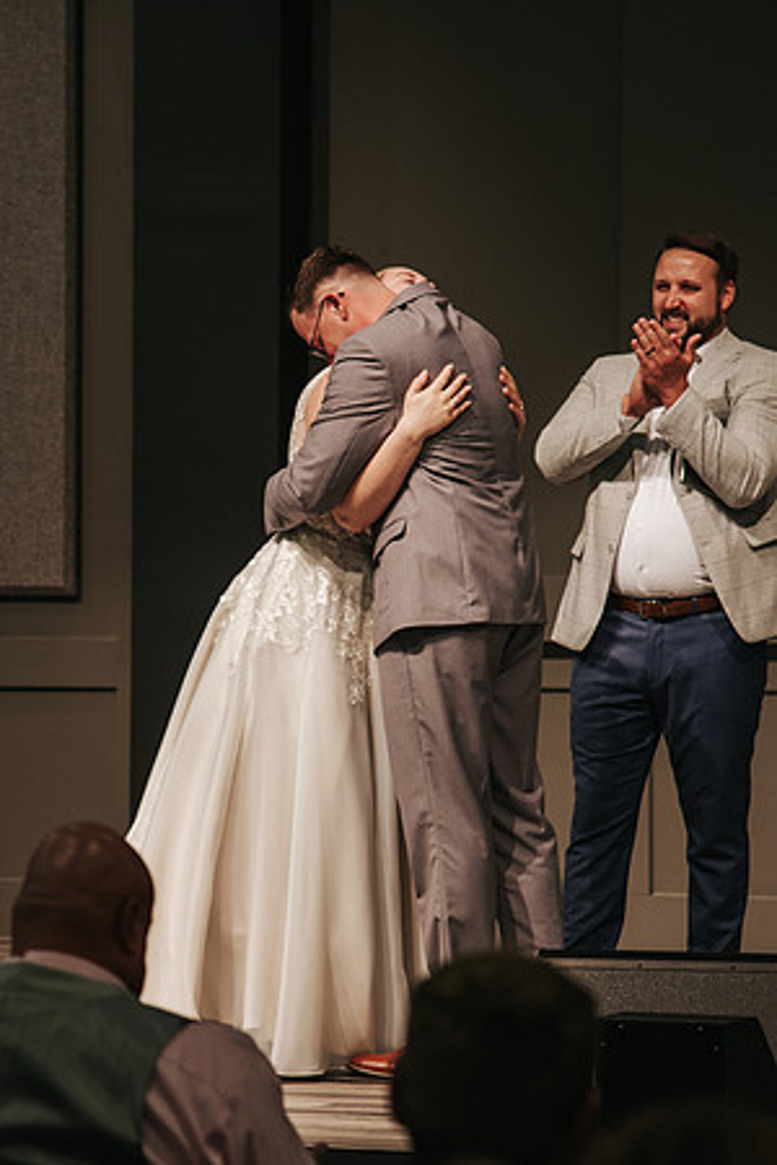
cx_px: 327
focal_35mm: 207
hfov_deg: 6.6
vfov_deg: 9.9
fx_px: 6713
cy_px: 531
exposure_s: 1/200
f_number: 4
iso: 1000
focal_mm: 120
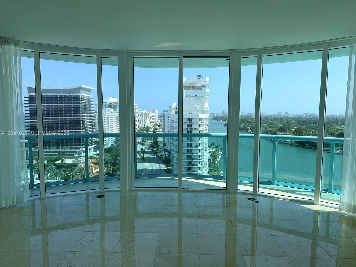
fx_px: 247
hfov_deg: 71.6
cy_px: 134
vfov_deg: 56.8
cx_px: 178
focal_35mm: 24
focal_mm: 6.76
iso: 80
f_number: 1.78
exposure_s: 1/3425
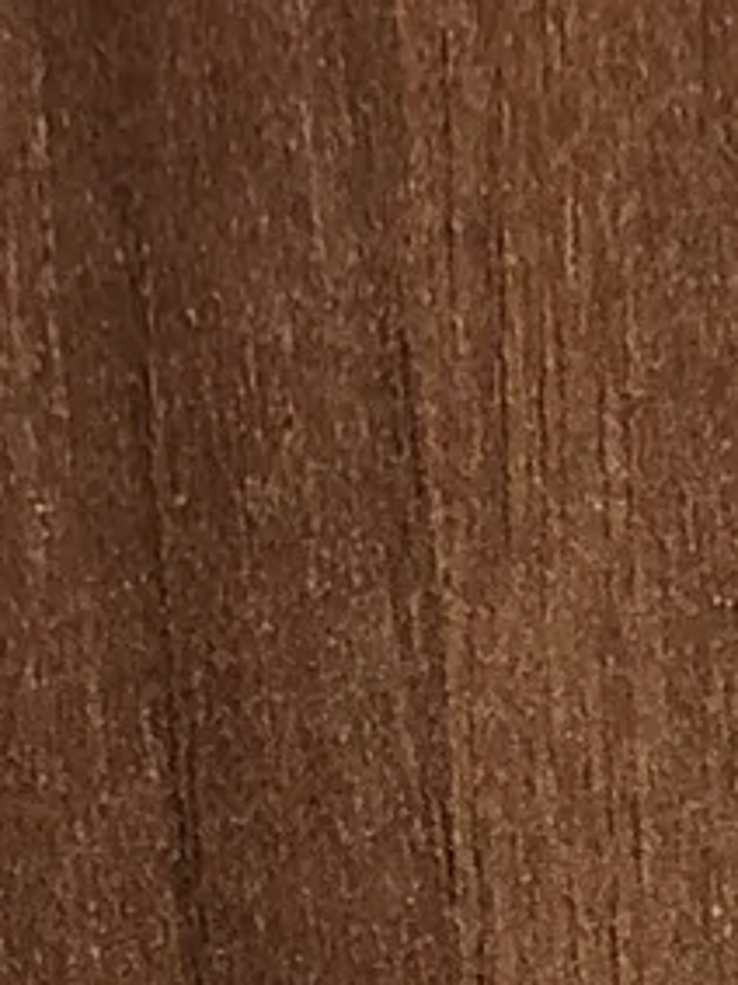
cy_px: 3199
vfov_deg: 8.3
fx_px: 5405
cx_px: 1104
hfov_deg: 7.7
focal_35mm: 190
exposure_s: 1/11
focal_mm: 4
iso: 100
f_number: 1.8
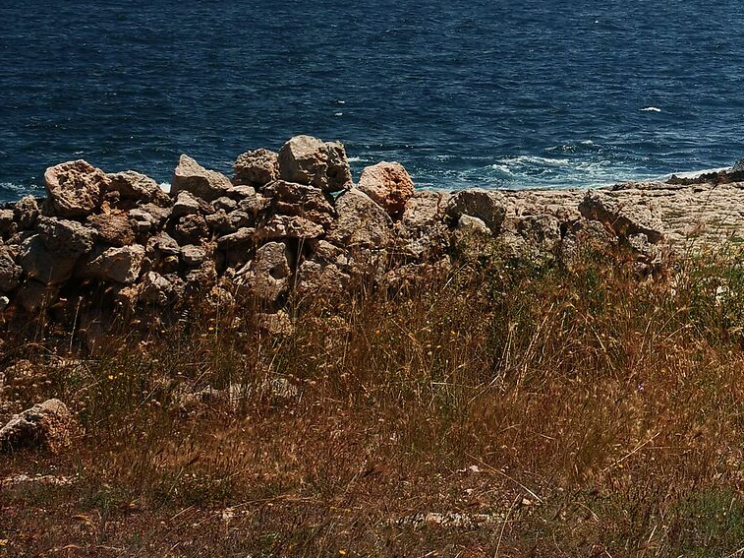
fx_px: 3953
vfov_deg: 8.0
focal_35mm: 184
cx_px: 934
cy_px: 24
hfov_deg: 10.5
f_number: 10
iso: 200
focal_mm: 29
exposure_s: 1/640
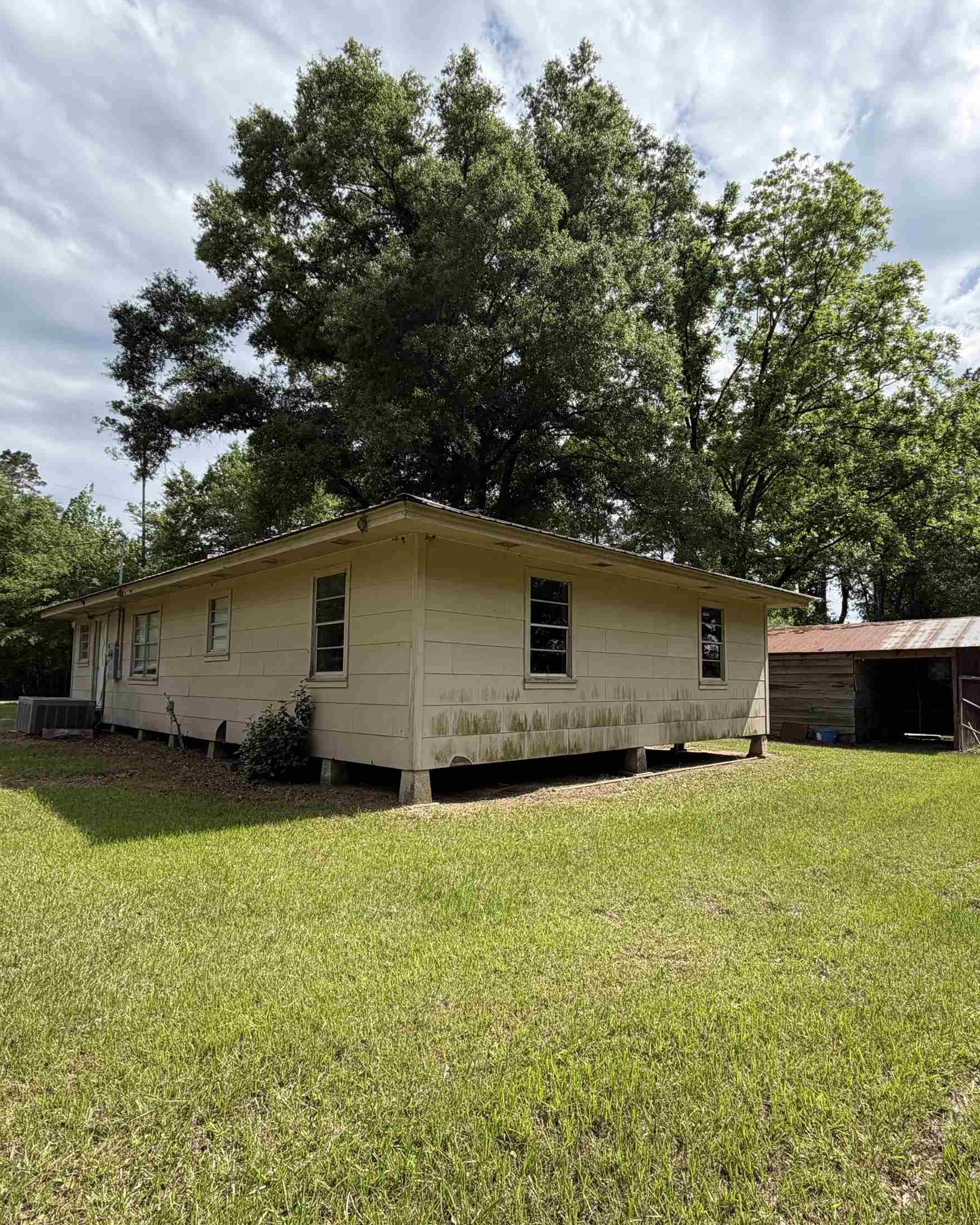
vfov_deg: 83.2
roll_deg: -0.3
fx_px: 689
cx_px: 529
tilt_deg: +3.9
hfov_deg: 70.8
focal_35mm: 19
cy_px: 635
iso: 32
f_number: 2.2
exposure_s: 1/770
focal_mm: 2.22
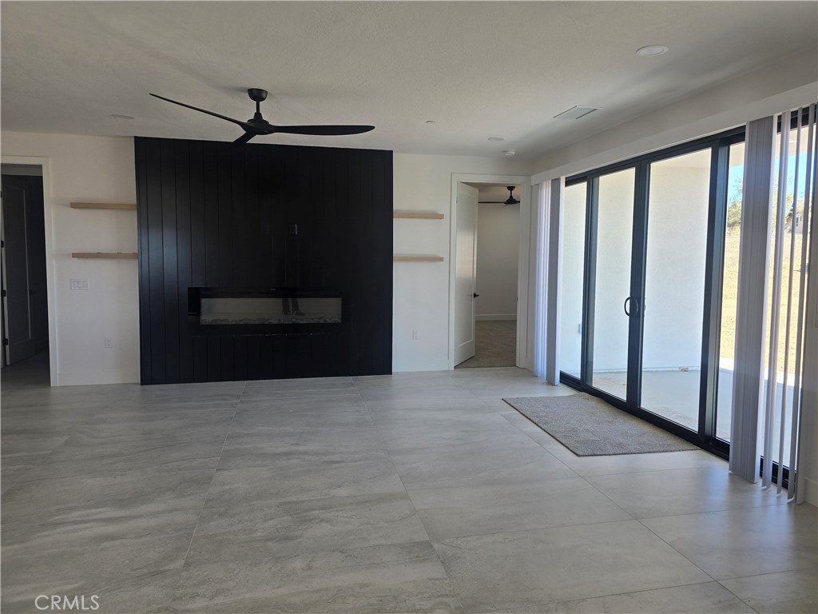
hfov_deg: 73.9
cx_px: 409
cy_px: 307
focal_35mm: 23
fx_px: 544
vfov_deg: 58.9
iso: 25
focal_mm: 6.3
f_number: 1.7
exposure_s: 1/120
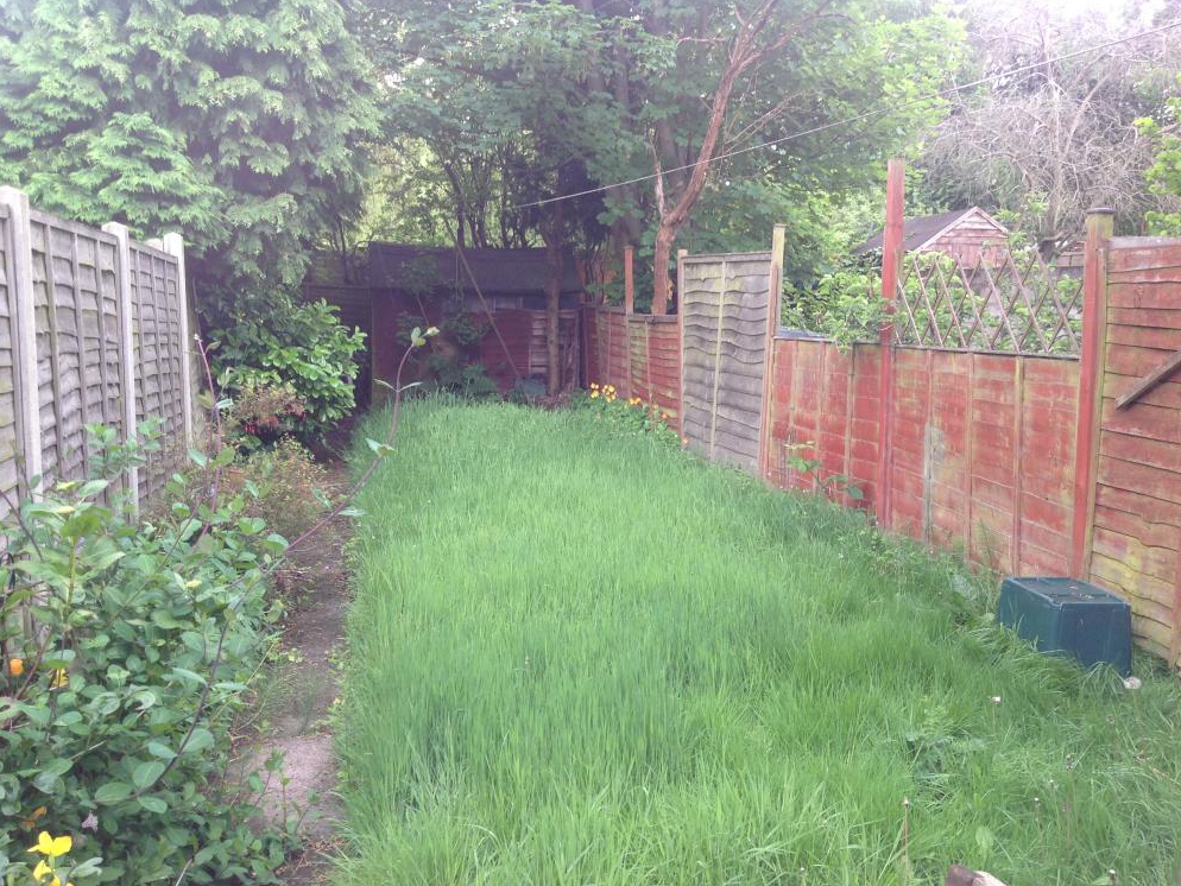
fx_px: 1229
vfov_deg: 39.7
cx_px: 601
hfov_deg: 51.3
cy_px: 448
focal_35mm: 36
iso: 50
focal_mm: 4.28
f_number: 2.4
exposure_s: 1/107
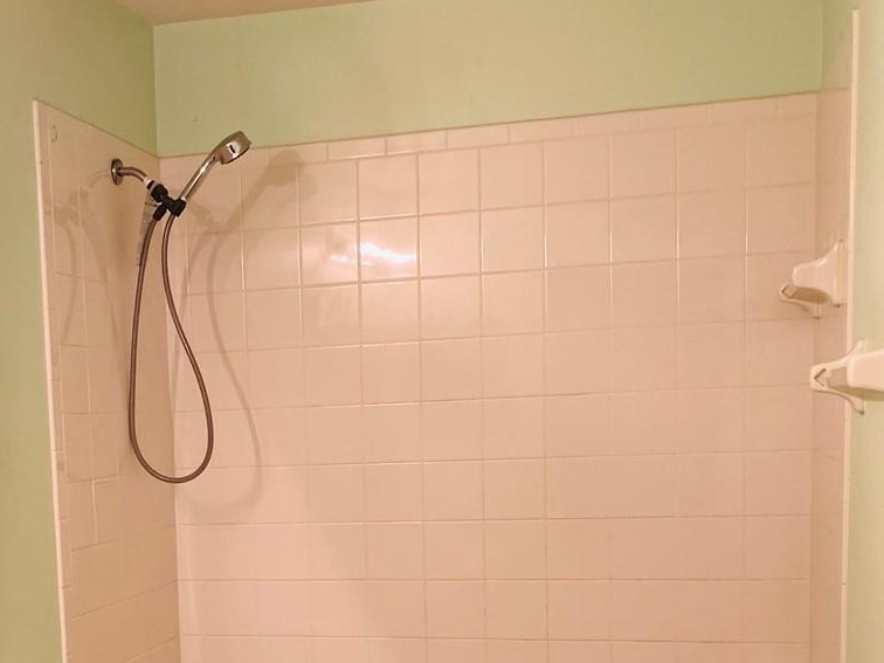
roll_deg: +2.6
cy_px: 596
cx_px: 220
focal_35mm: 55
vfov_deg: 25.7
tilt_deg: -8.1
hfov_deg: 34.2
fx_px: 1405
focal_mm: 4.25
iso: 160
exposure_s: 1/60
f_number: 1.8
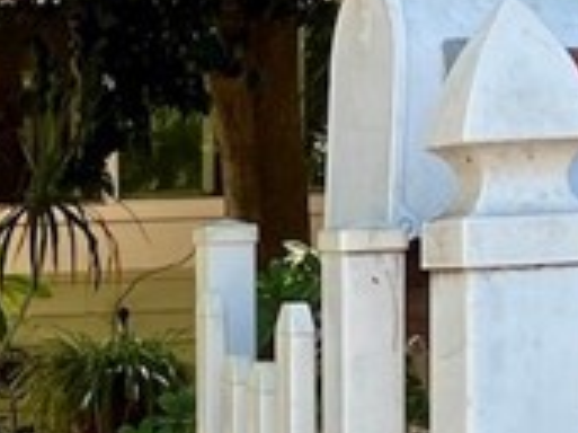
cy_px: 650
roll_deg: +2.5
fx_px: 2803
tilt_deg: -7.1
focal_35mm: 168
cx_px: -240
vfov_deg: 8.6
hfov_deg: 11.4
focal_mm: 3.99
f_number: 1.8
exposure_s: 1/223
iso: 25
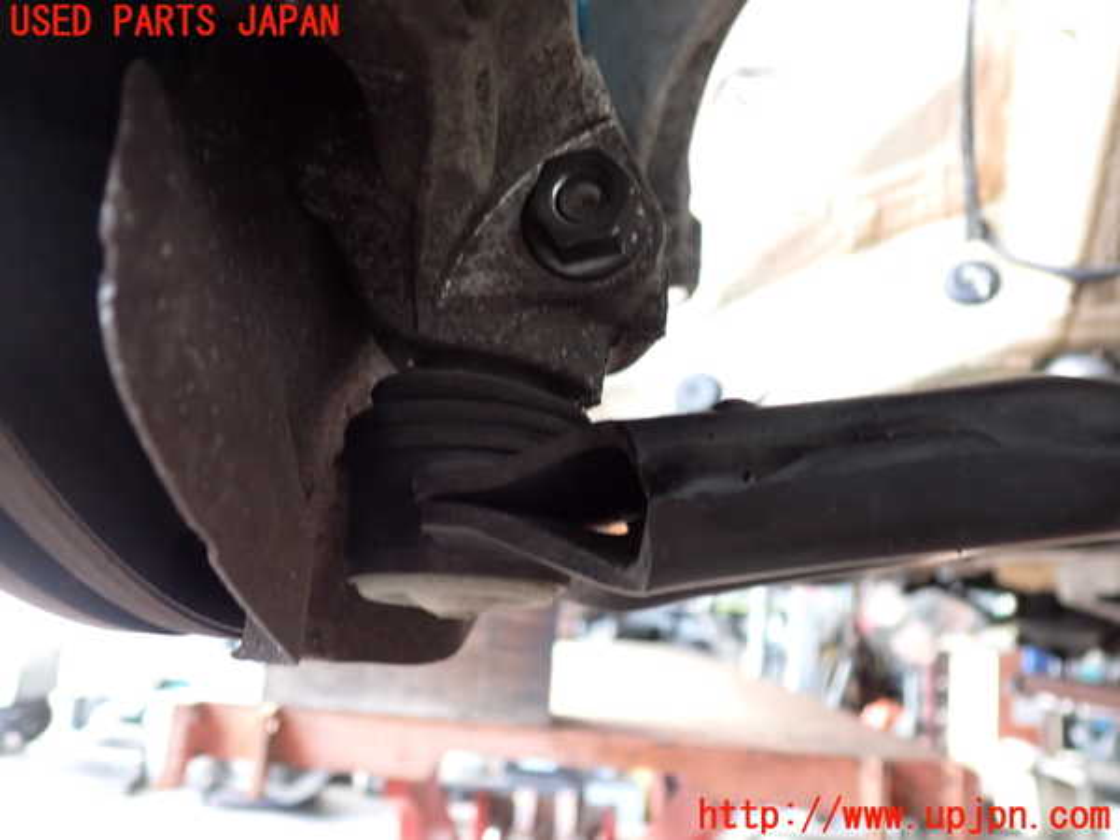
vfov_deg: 46.8
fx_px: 971
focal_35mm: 30
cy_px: 420
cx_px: 560
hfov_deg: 60.0
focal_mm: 5.4
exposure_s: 1/30
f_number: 2.3
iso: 250
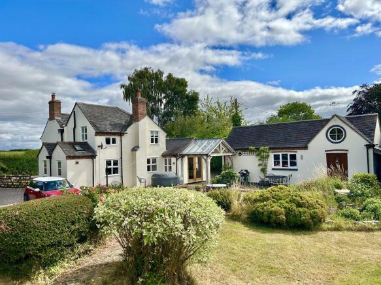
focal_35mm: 26
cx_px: 190
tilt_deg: +0.8
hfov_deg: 67.3
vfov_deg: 53.0
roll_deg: +1.7
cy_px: 142
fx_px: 286
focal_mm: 5.7
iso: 50
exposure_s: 1/5882
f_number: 1.5
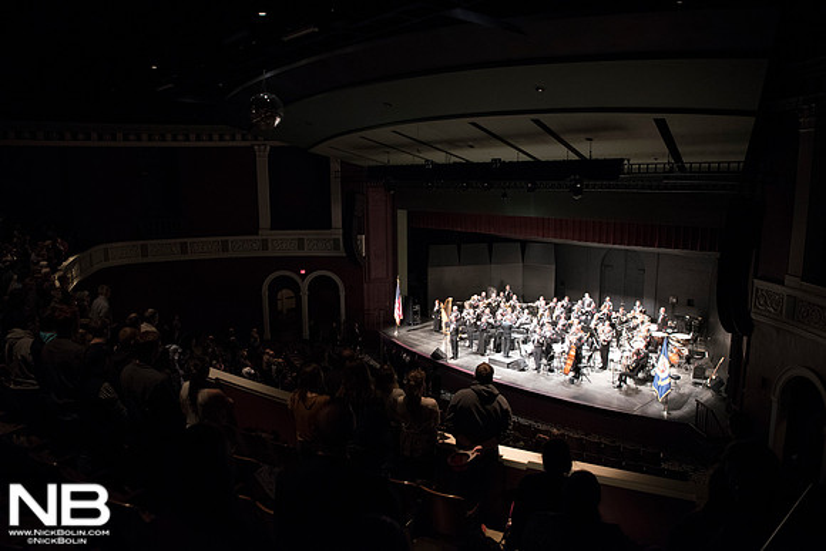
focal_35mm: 24
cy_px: 276
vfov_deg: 53.2
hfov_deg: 73.7
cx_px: 413
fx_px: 551
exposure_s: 1/125
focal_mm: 24
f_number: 2.8
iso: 4000
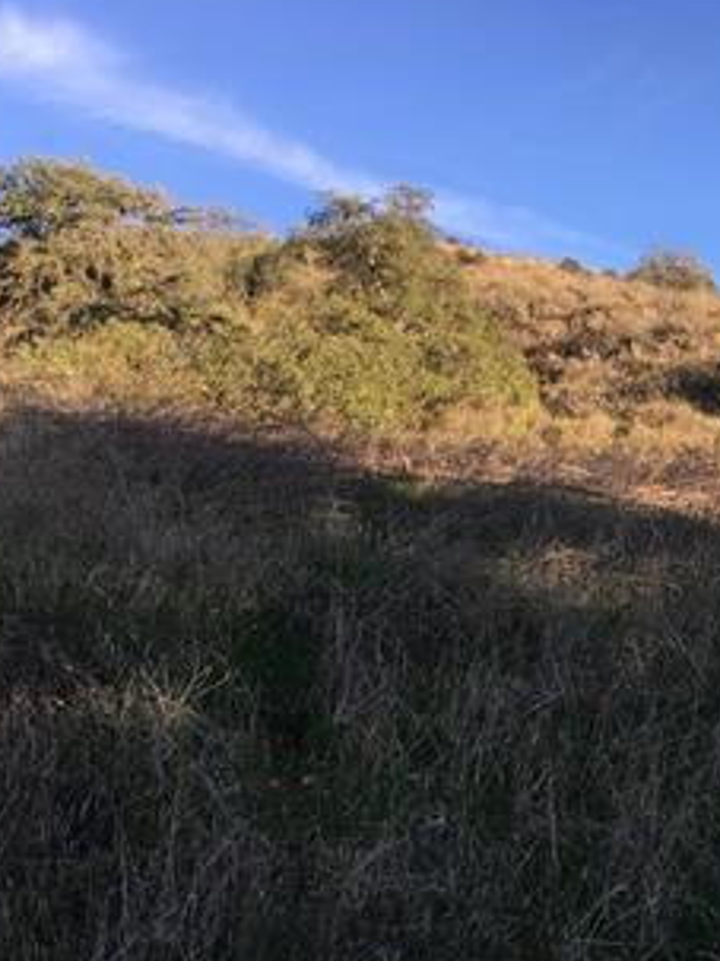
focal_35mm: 43
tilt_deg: +15.9
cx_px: 666
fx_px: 1193
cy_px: 512
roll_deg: +1.5
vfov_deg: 43.8
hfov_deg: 31.8
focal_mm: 4.15
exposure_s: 1/309
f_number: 2.2
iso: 25
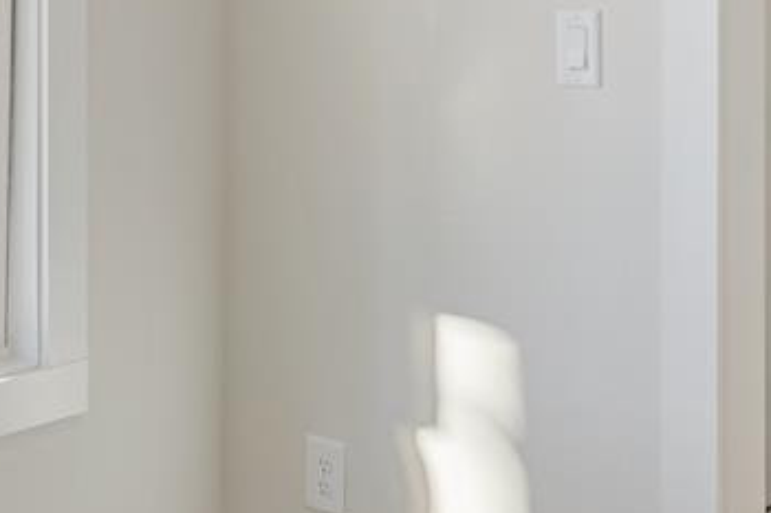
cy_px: 0
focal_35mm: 78
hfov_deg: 25.8
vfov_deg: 17.1
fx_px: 1670
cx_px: 245
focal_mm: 14
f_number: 6.3
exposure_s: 1/50
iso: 400
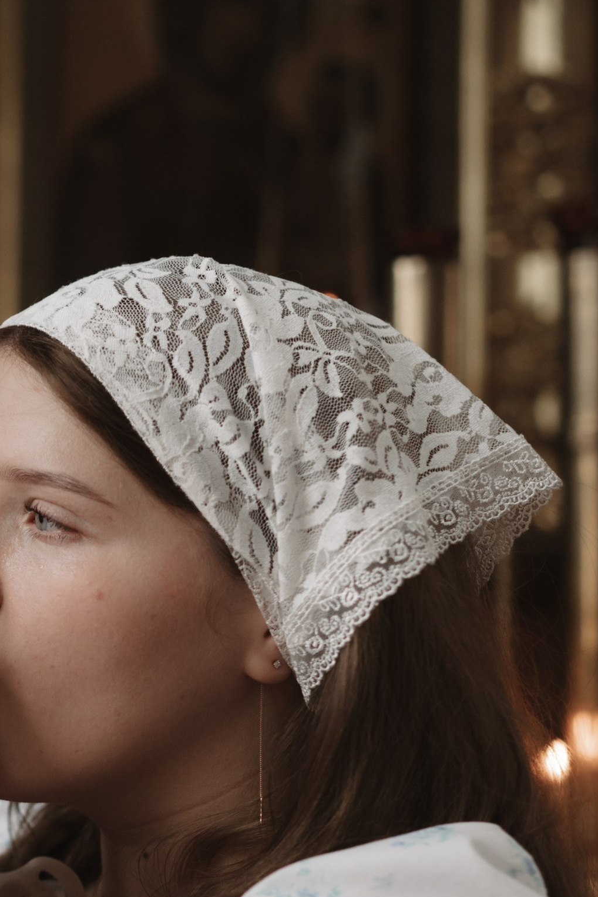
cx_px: -104
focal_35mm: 88
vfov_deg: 23.0
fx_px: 2191
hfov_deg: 15.1
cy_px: 579
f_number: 2.2
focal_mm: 35
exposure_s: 1/250
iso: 500
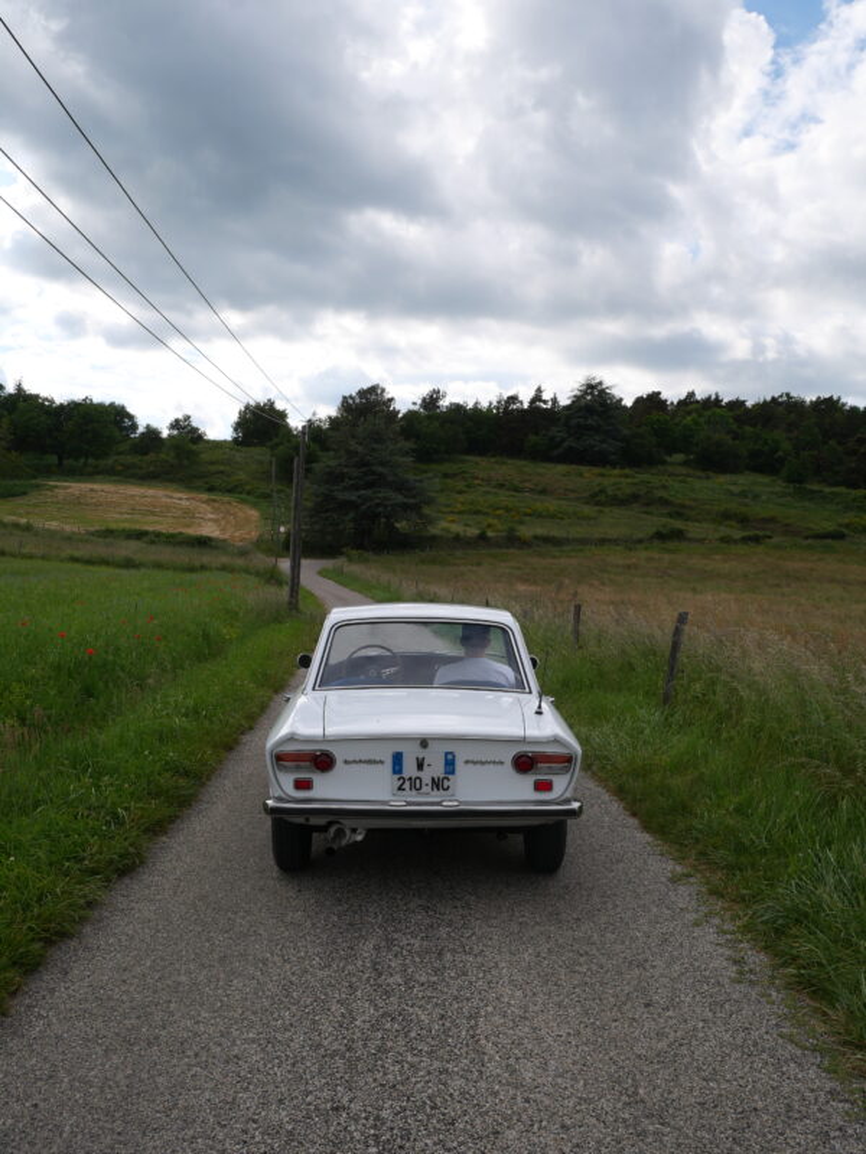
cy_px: 577
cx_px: 433
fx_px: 1001
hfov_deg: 46.8
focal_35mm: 30
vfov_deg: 60.0
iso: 200
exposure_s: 1/500
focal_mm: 15
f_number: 8
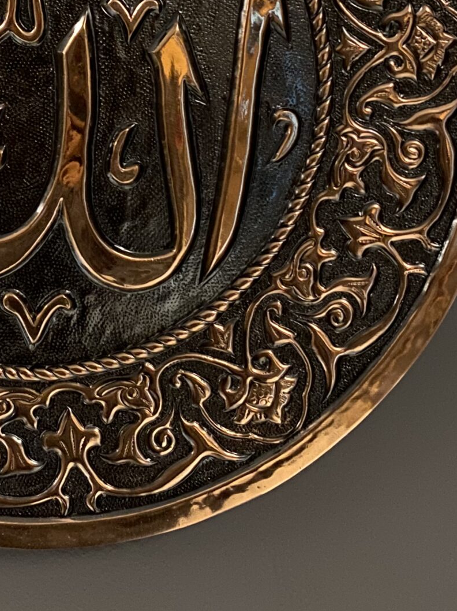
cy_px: 88
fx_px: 1110
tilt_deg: -2.3
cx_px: 42
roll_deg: -0.8
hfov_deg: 22.7
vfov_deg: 29.7
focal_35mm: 63
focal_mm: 4.25
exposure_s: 1/8
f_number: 1.8
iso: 500
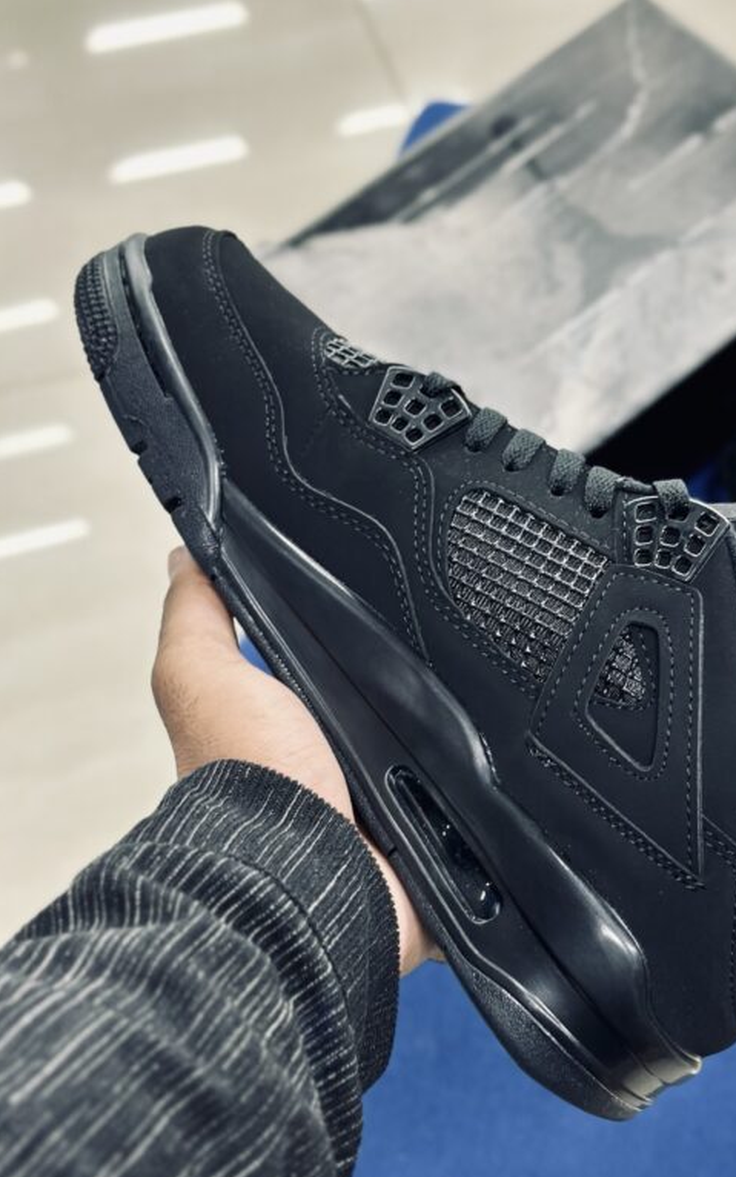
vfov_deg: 32.9
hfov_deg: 20.8
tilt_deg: -56.2
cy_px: 638
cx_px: 532
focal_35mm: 62
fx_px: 1989
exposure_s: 1/50
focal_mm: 6.86
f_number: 1.78
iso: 125
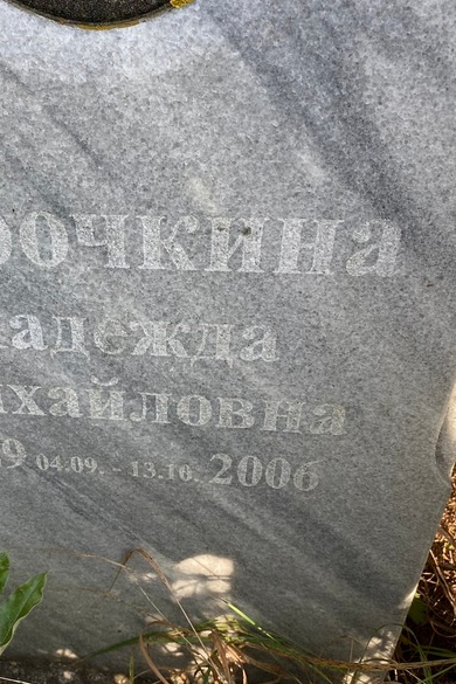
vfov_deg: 51.9
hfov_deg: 35.3
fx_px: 703
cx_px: 129
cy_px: 338
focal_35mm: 37
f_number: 1.8
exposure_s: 1/268
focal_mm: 4.25
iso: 32
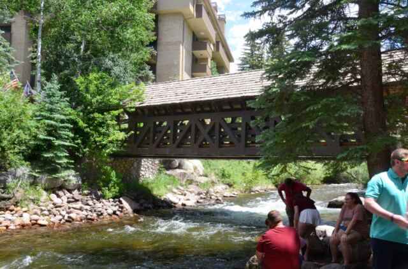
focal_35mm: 33
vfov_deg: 39.7
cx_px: 204
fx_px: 373
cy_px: 134
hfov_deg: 57.4
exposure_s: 1/60
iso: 200
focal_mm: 22
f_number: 16
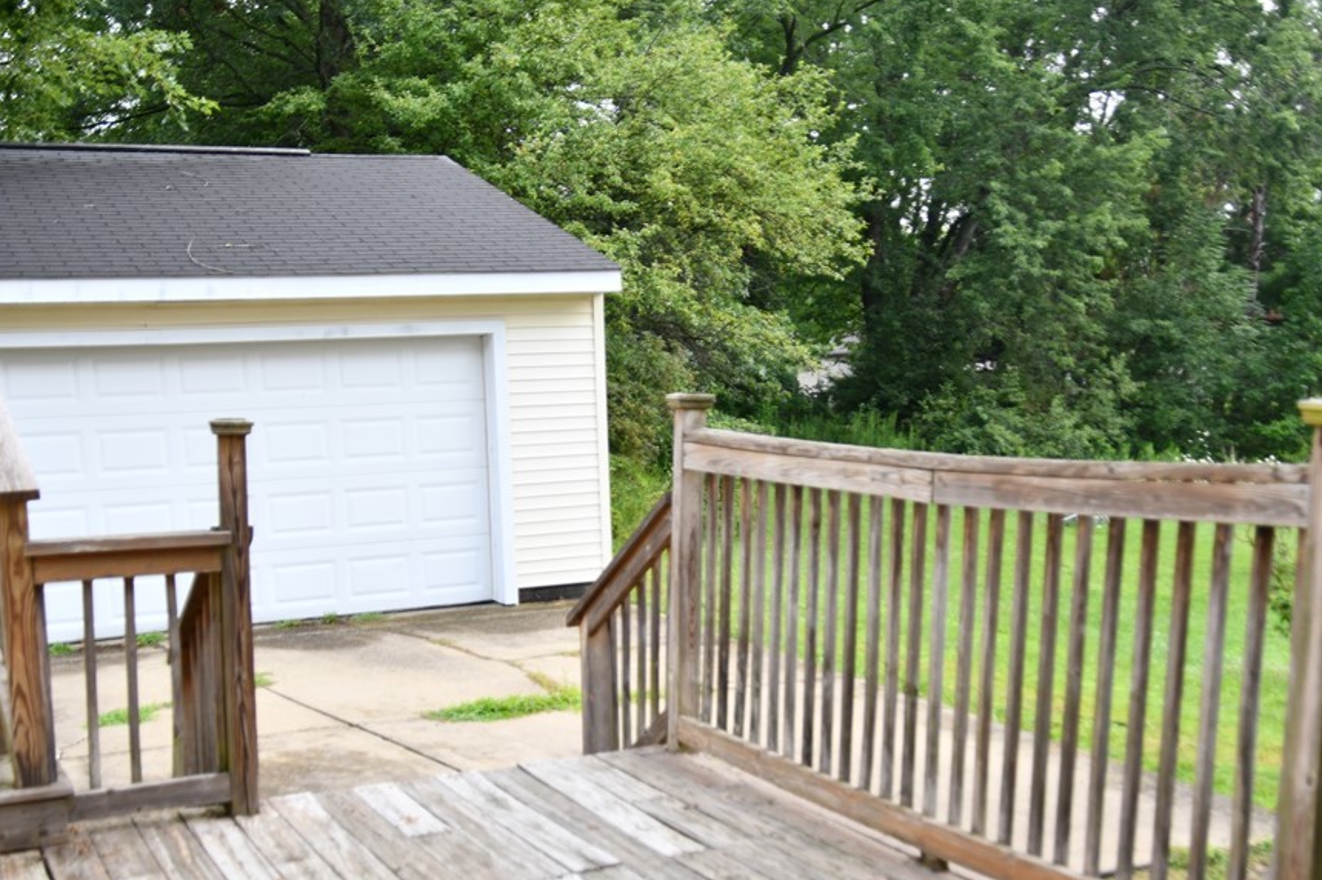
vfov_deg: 31.1
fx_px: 1578
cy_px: 528
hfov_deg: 45.4
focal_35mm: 43
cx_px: 651
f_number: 3.5
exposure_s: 1/400
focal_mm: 23
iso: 250
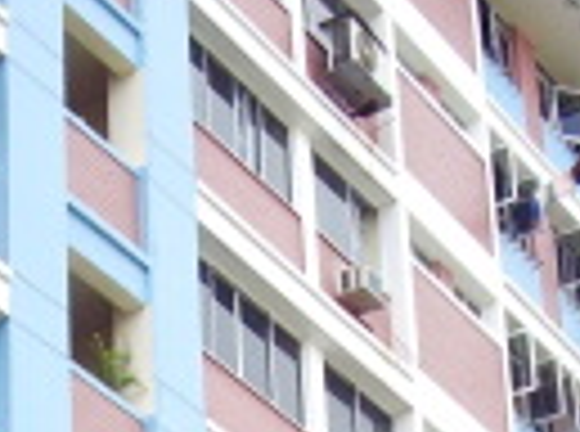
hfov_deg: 12.4
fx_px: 2640
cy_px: 896
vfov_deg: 8.8
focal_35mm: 158
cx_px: 22
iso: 80
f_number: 2.8
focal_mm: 6.2
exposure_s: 1/320
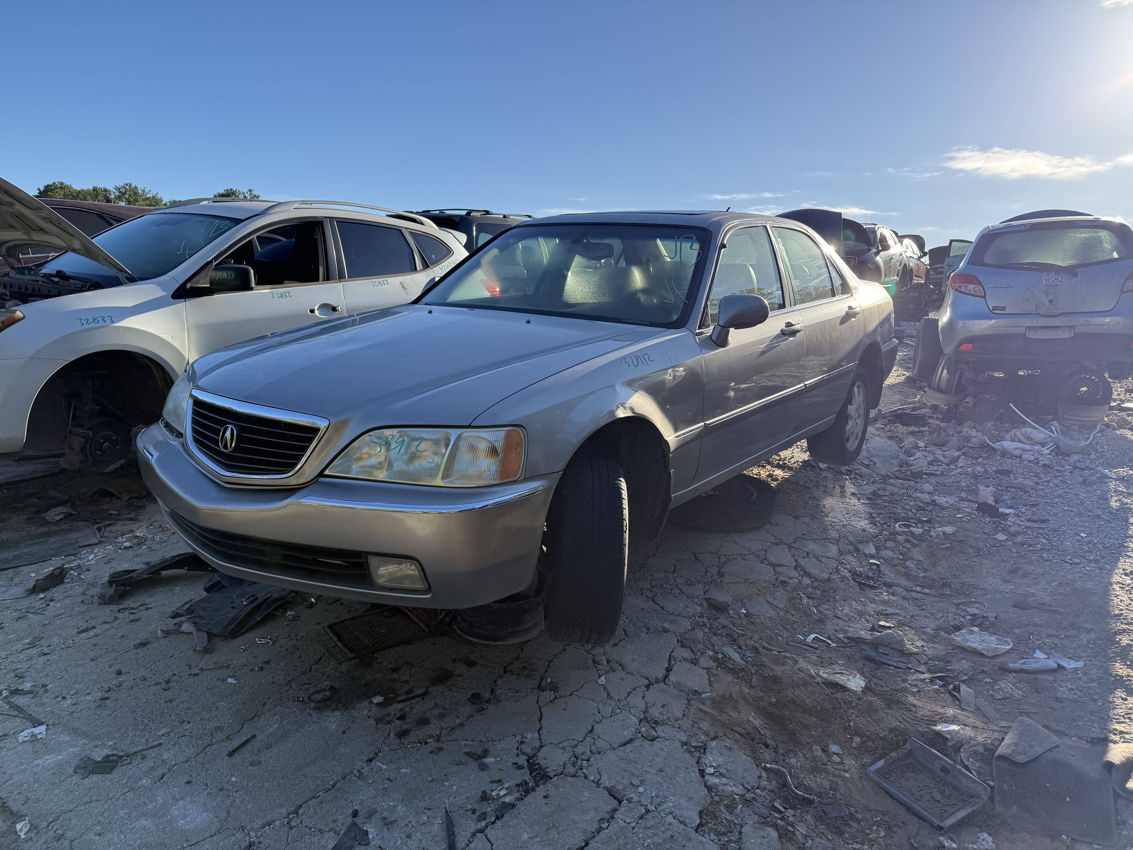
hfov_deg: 71.6
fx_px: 786
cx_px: 566
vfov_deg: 56.8
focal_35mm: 24
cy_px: 425
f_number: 1.78
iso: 80
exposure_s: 1/2232
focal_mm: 6.76
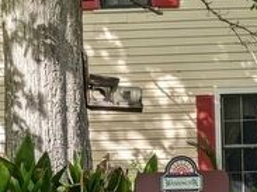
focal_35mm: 70
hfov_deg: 27.4
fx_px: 519
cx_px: 197
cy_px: 265
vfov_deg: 19.1
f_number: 2.2
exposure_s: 1/462
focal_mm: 2.22
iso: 35
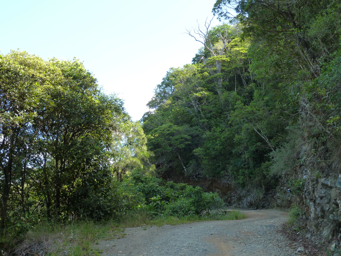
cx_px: 170
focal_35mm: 44
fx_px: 433
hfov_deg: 42.9
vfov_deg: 32.9
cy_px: 128
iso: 125
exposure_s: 1/100
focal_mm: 7.3
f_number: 3.7
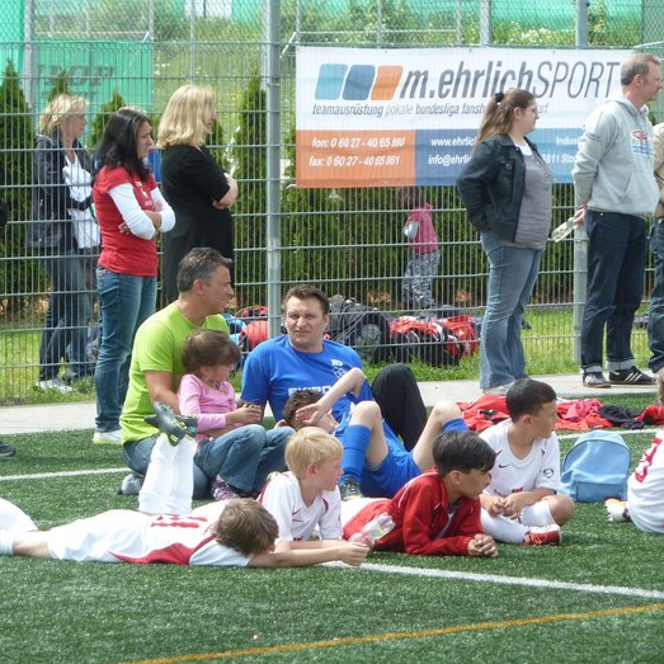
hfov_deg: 7.5
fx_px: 5035
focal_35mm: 232
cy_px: 332
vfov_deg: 7.5
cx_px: 368
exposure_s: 1/200
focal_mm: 32.1
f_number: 4.5
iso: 80
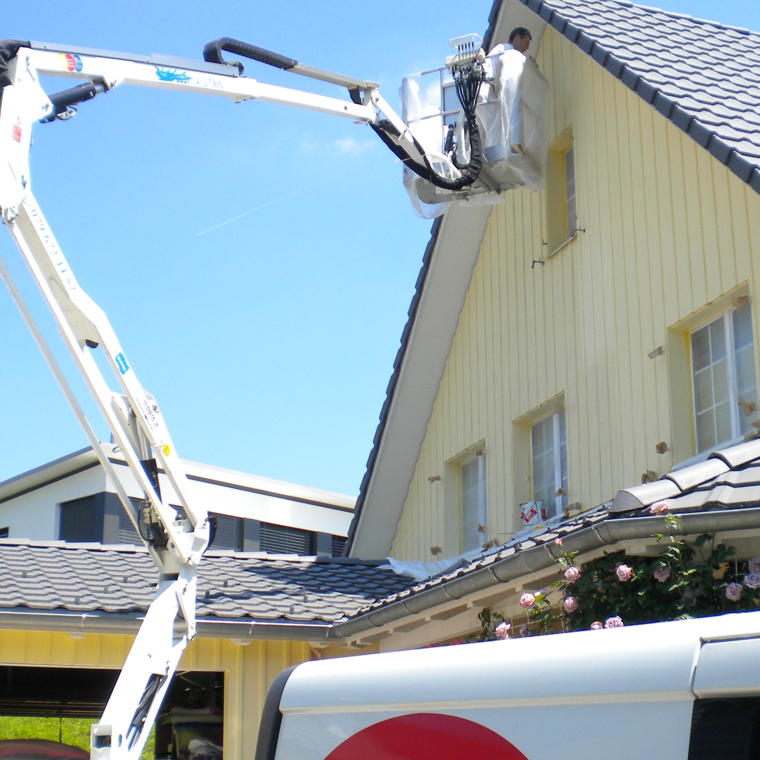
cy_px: 467
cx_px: 406
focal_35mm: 54
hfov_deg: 31.6
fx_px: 1341
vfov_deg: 31.5
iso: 80
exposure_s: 1/369
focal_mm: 6.3
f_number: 4.6
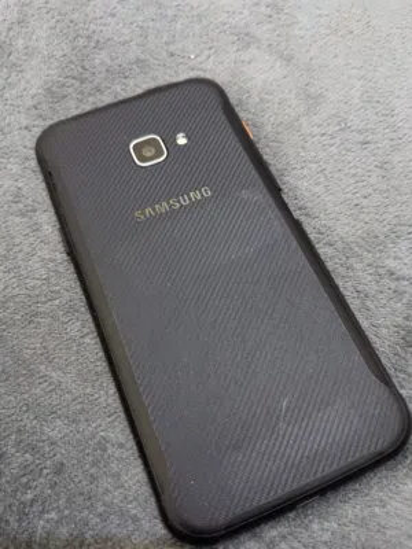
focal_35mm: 27
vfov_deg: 65.3
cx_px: 206
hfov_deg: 51.4
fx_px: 428
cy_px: 274
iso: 1946
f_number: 1.73
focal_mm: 4.38
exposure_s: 1/33.3
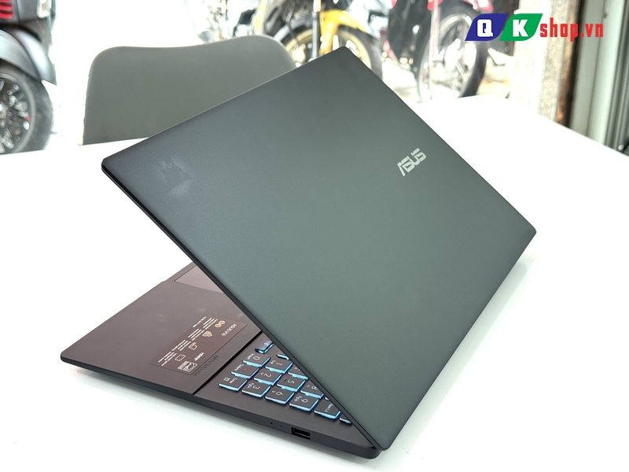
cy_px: 236
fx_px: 872
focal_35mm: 48
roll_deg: +0.7
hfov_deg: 39.7
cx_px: 314
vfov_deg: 30.3
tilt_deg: -24.0
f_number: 1.78
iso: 64
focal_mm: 6.76
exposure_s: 1/121
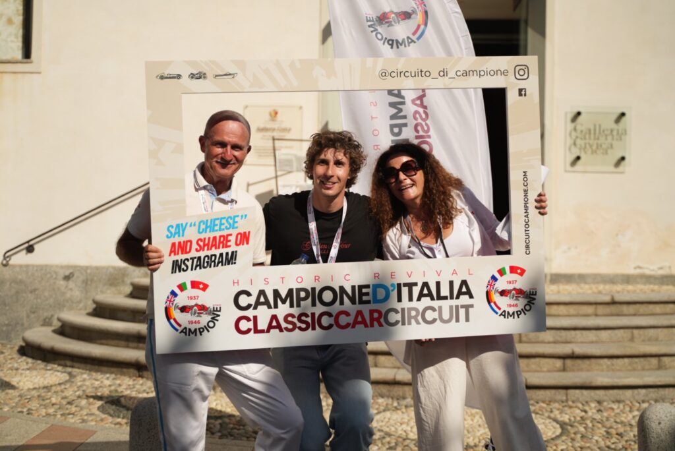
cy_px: 226
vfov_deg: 26.0
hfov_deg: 38.2
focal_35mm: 52
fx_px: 976
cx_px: 338
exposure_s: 1/320
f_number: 2.8
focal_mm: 52
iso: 160
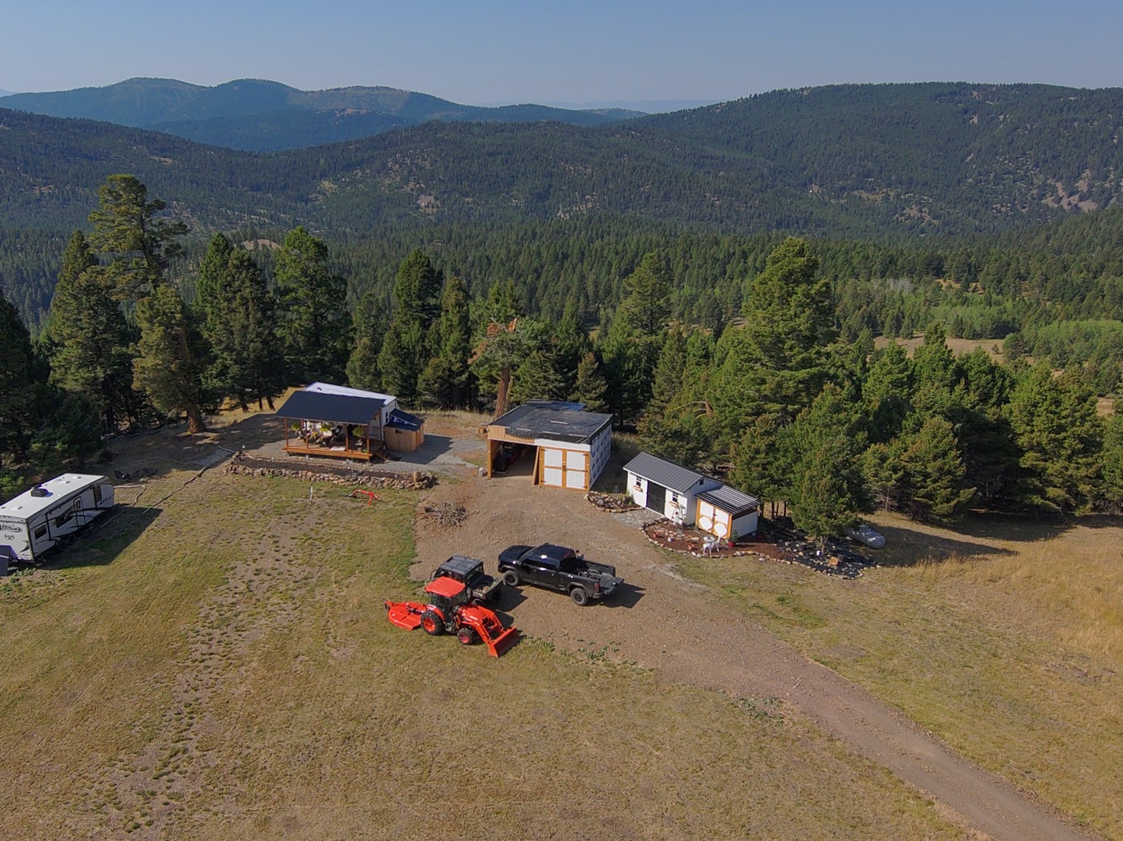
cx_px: 493
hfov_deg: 59.8
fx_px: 973
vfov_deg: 46.8
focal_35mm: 30
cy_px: 410
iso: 100
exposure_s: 1/1200
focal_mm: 3.7
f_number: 2.8
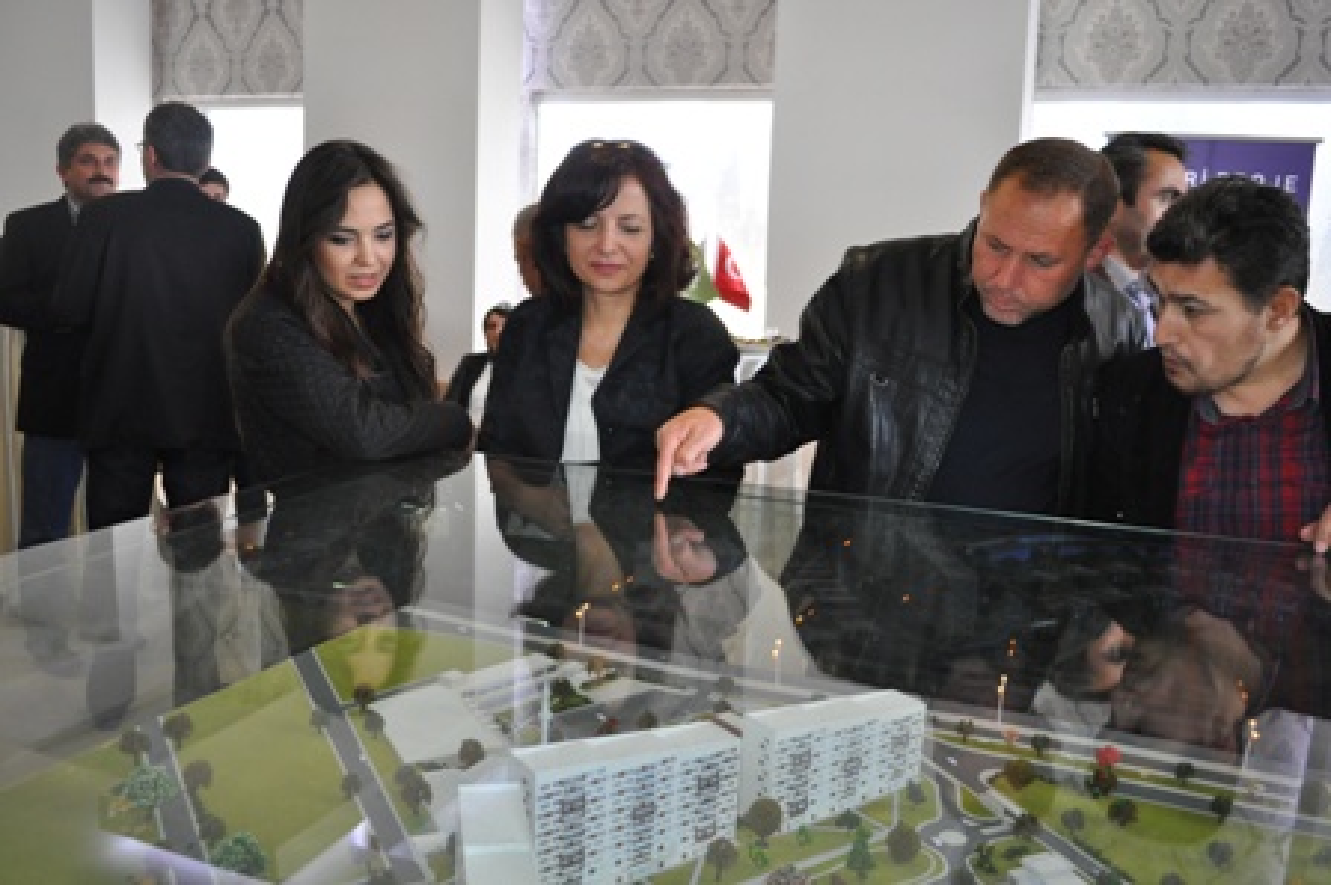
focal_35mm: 30
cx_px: 666
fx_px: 1108
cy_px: 442
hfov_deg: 62.0
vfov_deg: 43.5
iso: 800
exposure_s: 1/100
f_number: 3.8
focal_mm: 20
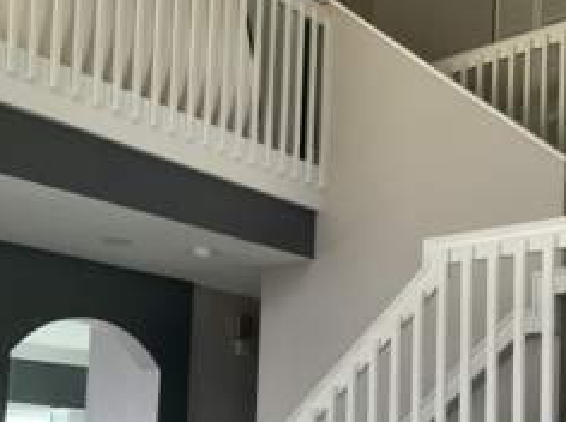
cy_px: 382
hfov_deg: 32.8
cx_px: 300
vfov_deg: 24.0
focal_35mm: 59
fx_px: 963
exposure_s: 1/122
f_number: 1.8
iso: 50
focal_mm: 3
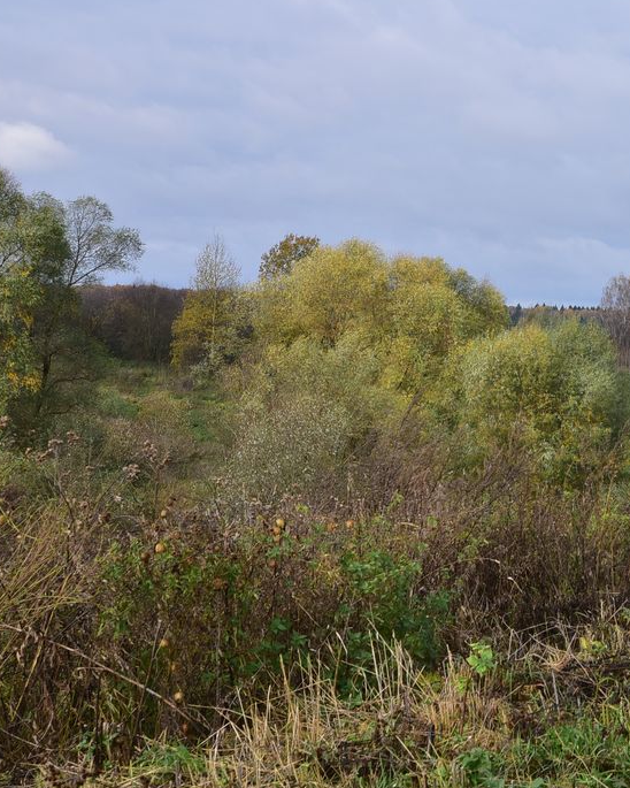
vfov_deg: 33.0
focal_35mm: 57
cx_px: 732
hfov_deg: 24.5
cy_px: 356
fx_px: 1328
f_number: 14
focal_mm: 32
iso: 400
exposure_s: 1/125
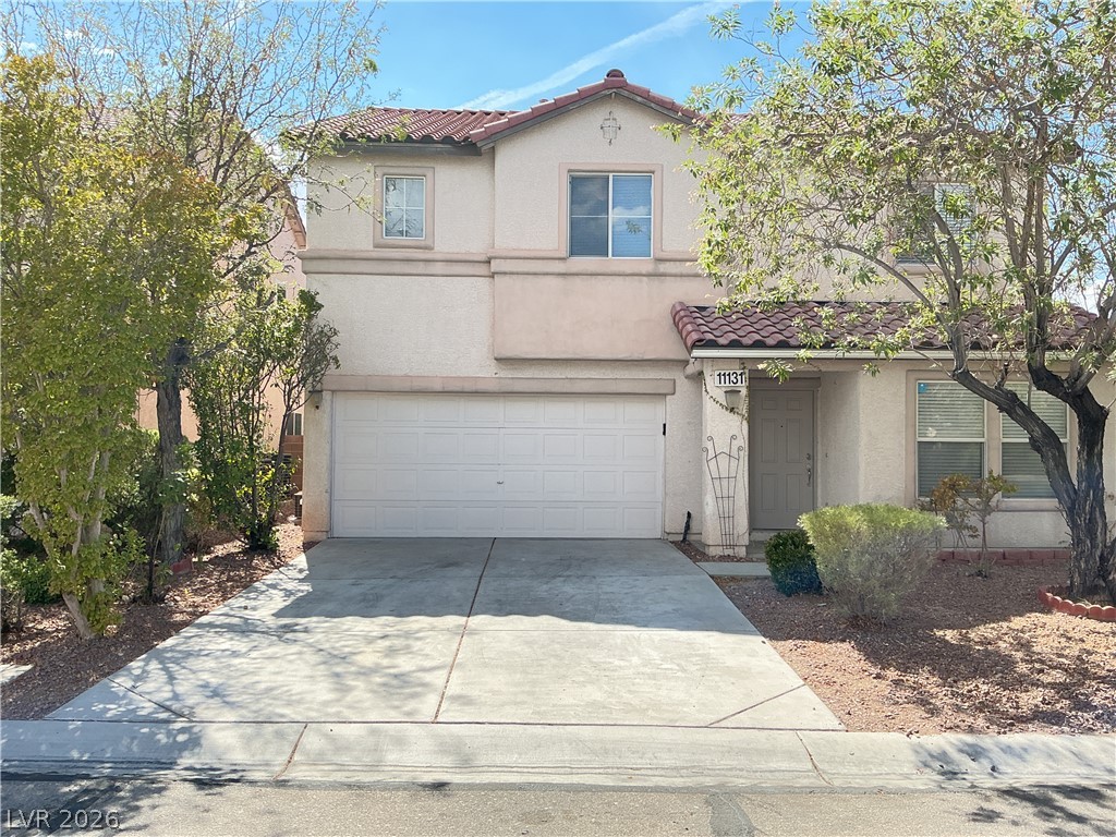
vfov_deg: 48.2
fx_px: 935
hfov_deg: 61.7
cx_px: 558
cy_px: 418
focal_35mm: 29
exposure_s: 1/586
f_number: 1.8
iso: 25
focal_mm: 3
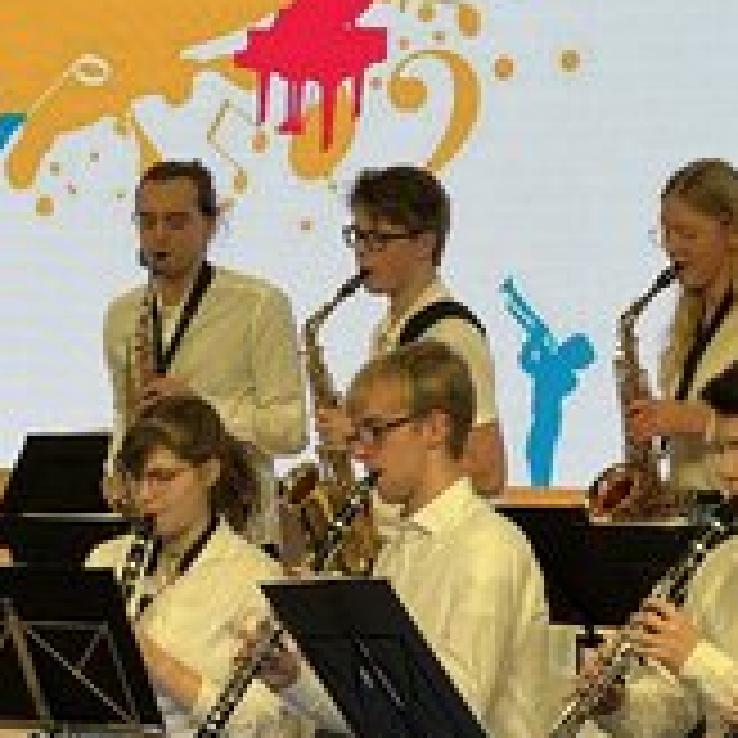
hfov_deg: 10.5
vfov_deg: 10.5
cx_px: 207
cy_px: 328
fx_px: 4004
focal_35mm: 166
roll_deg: -1.0
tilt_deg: +2.6
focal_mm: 9
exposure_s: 1/120
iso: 100
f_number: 2.8
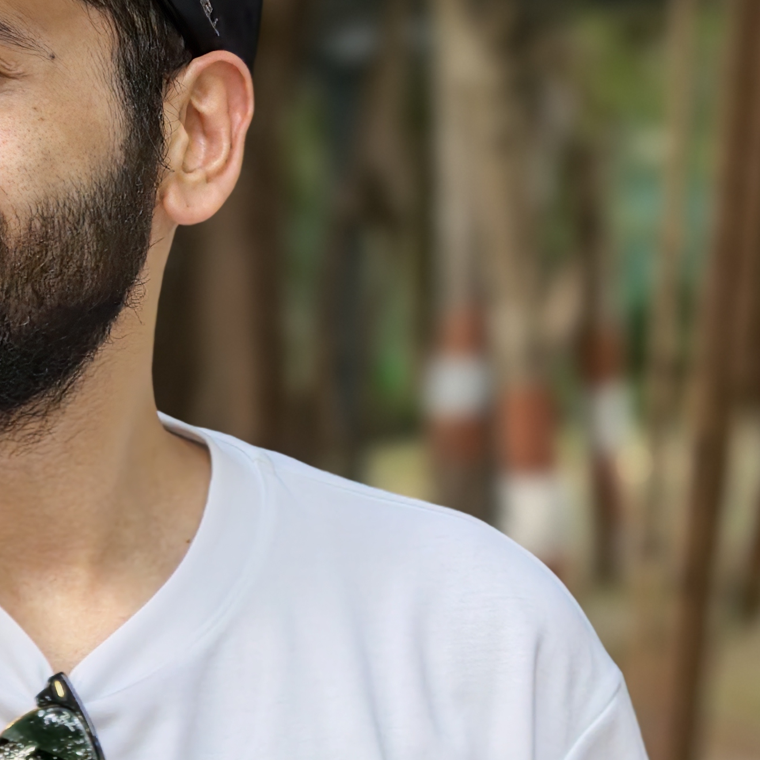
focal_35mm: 192
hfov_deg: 9.0
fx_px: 4769
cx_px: -156
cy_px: 300
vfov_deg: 9.1
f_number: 5
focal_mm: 20.1
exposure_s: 1/58
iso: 400
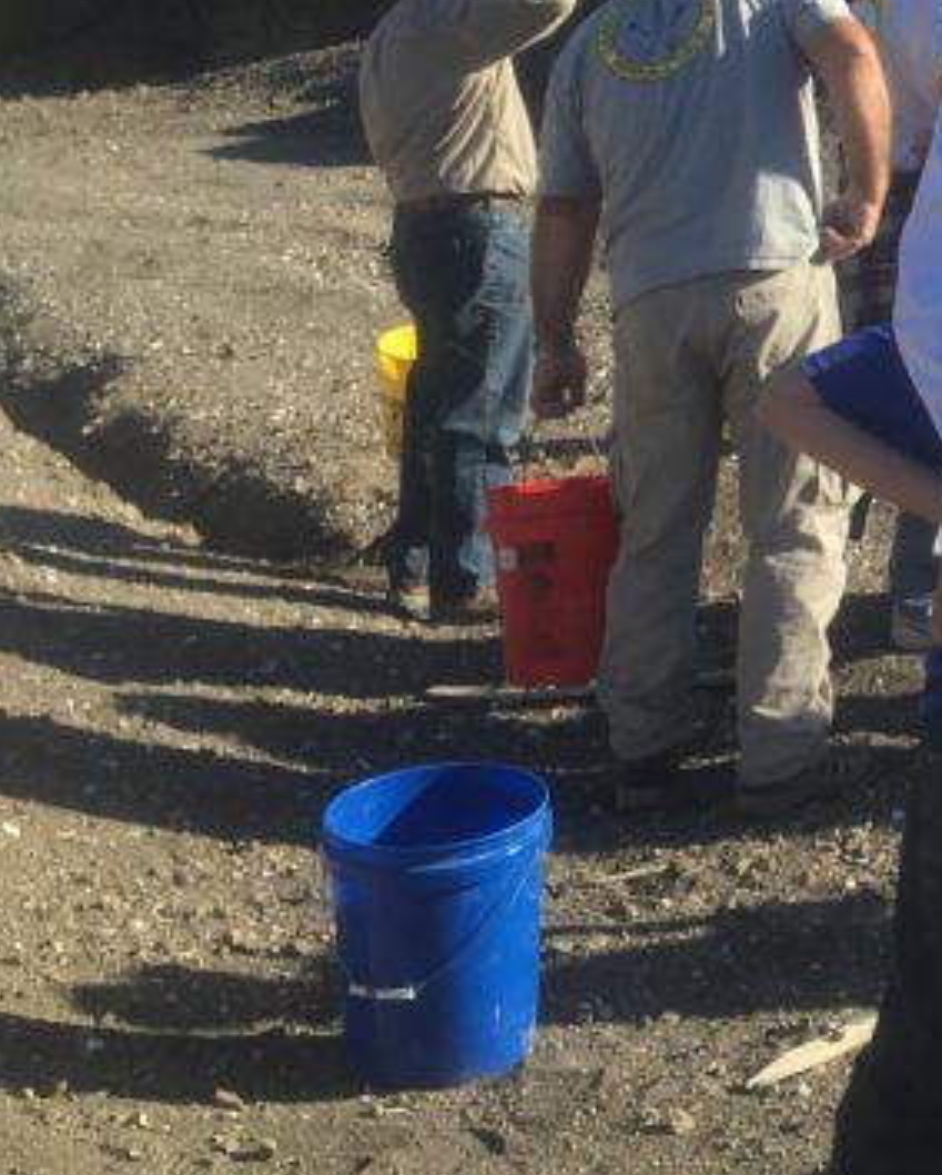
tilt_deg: -0.9
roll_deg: +1.1
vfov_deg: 22.7
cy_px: 107
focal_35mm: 82
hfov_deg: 16.7
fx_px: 2854
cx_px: 1491
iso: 25
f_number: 2.2
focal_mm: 4.15
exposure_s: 1/845
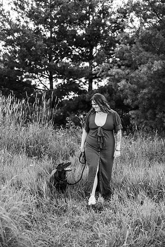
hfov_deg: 21.6
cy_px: 124
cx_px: 82
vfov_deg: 31.9
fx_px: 433
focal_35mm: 63
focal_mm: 63
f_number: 3.2
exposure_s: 1/400
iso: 250
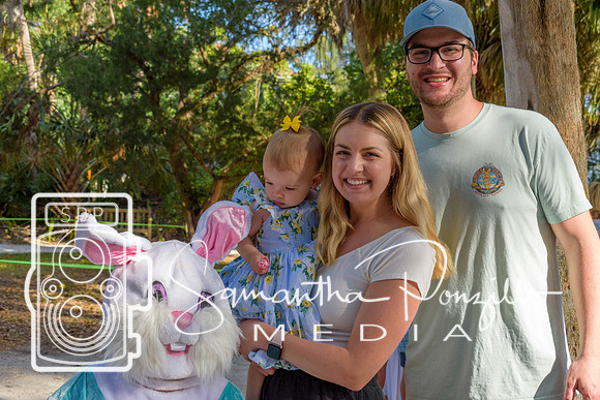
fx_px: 1000
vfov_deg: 22.6
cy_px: 200
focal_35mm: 60
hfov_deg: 33.4
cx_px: 300
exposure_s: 1/250
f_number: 8
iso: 220
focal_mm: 40
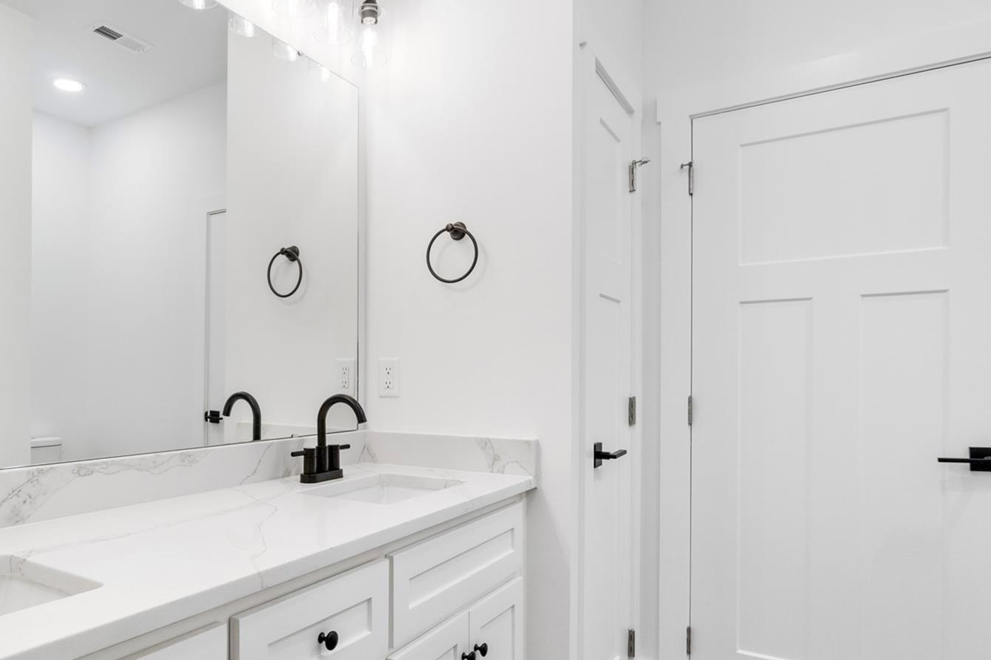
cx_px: 367
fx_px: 633
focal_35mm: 23
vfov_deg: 54.9
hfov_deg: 74.7
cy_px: 376
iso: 160
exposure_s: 1/30
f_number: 7.1
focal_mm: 10
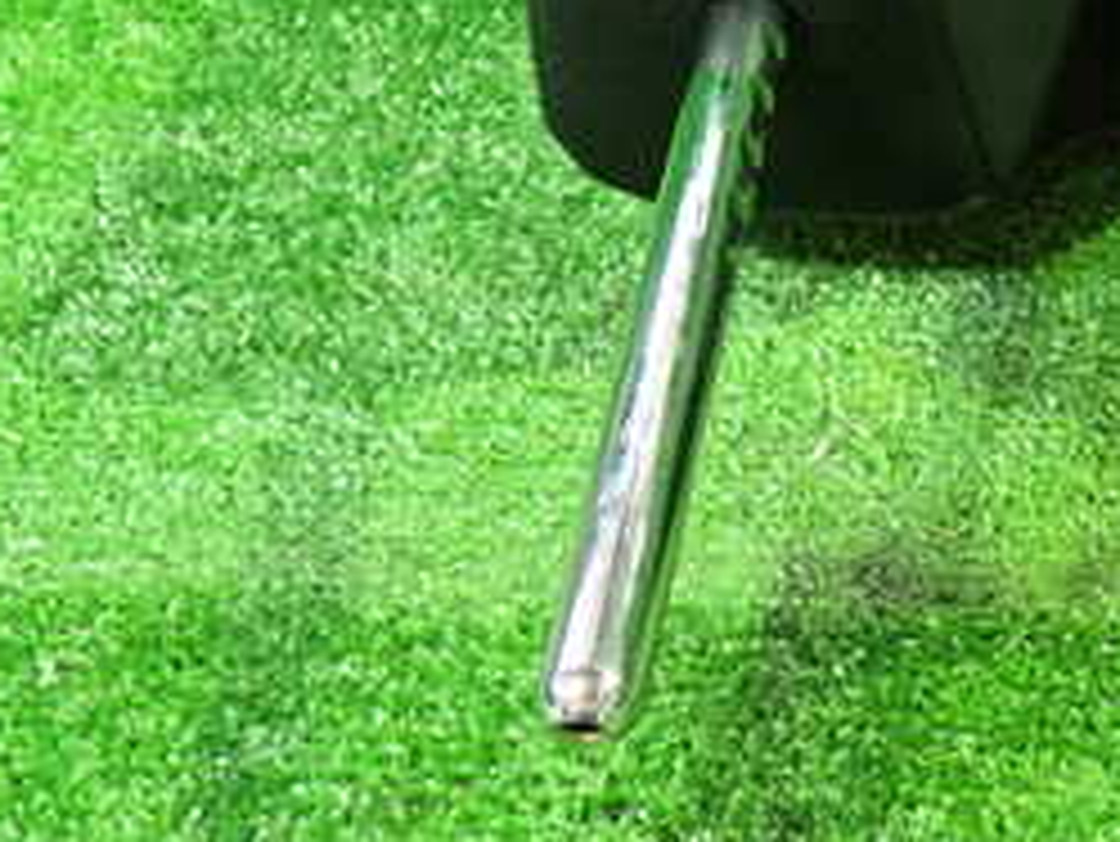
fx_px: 2493
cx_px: 1300
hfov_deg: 23.4
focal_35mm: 77
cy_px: 63
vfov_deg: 18.8
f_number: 2.4
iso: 800
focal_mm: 5.79
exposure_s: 1/25
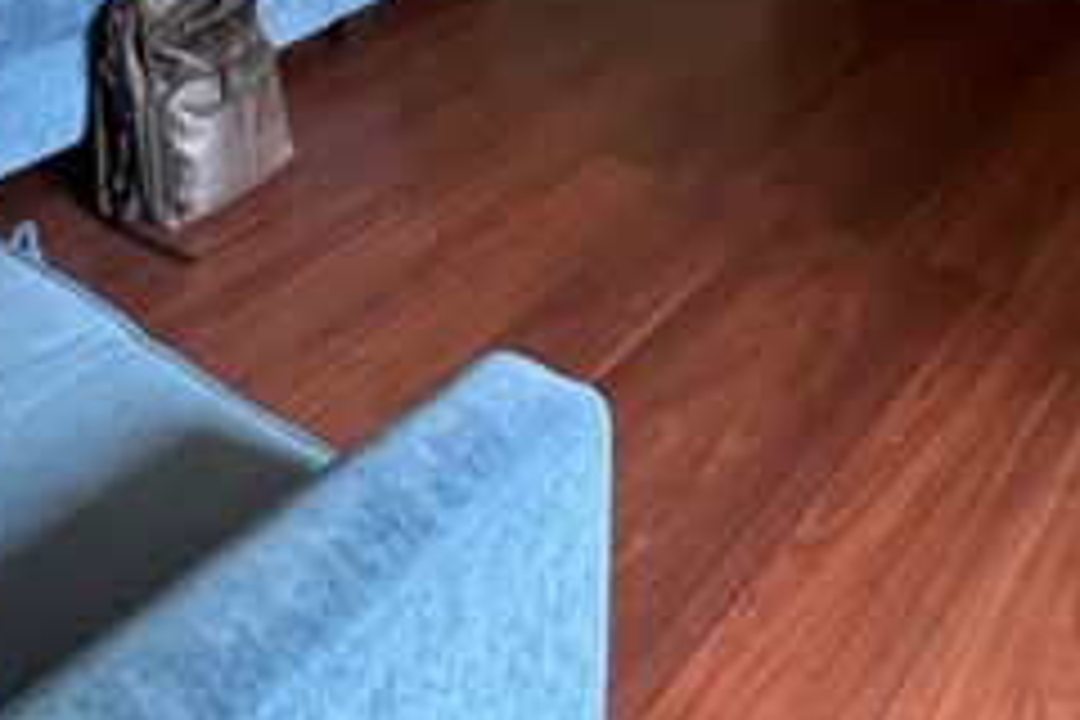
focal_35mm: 45
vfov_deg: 21.0
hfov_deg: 43.0
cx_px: 724
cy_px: -554
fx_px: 1350
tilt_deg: -1.0
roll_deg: +1.3
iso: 640
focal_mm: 1.57
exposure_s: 1/40
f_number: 1.8
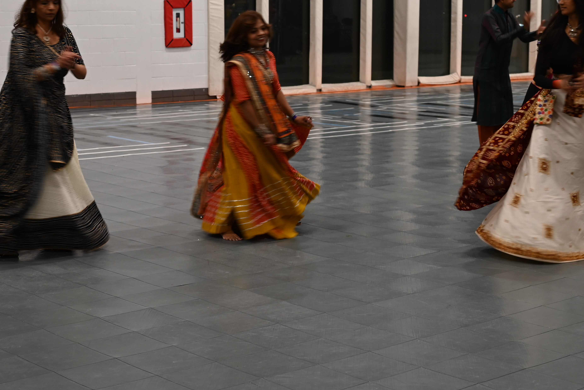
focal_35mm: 73
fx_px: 1185
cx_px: 260
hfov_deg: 27.7
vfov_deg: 18.7
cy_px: 154
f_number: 4
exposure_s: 1/50
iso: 360
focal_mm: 45
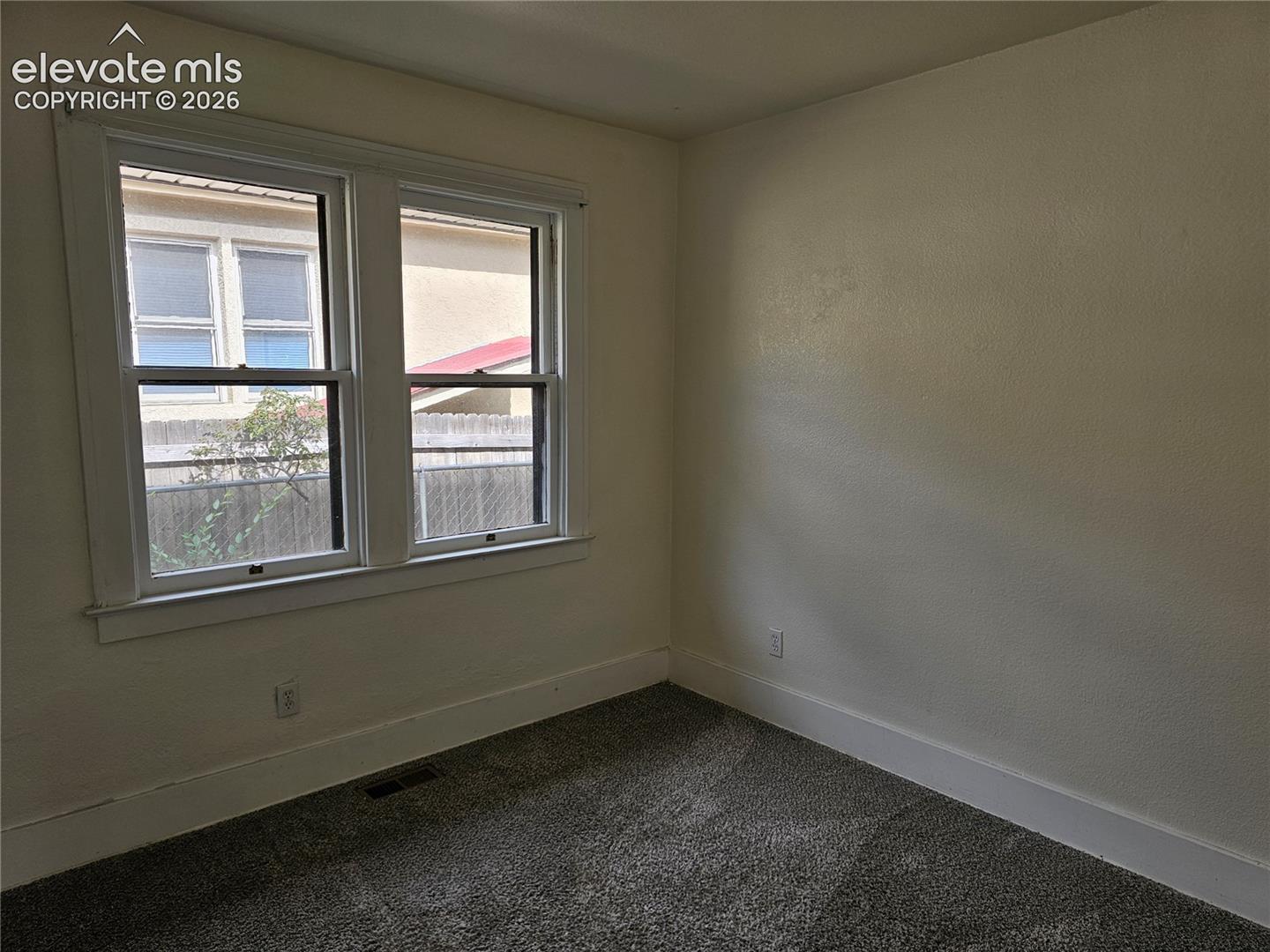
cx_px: 635
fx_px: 844
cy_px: 476
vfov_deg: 58.9
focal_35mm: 23
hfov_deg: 73.9
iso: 40
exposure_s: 1/207
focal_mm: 6.3
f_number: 1.7
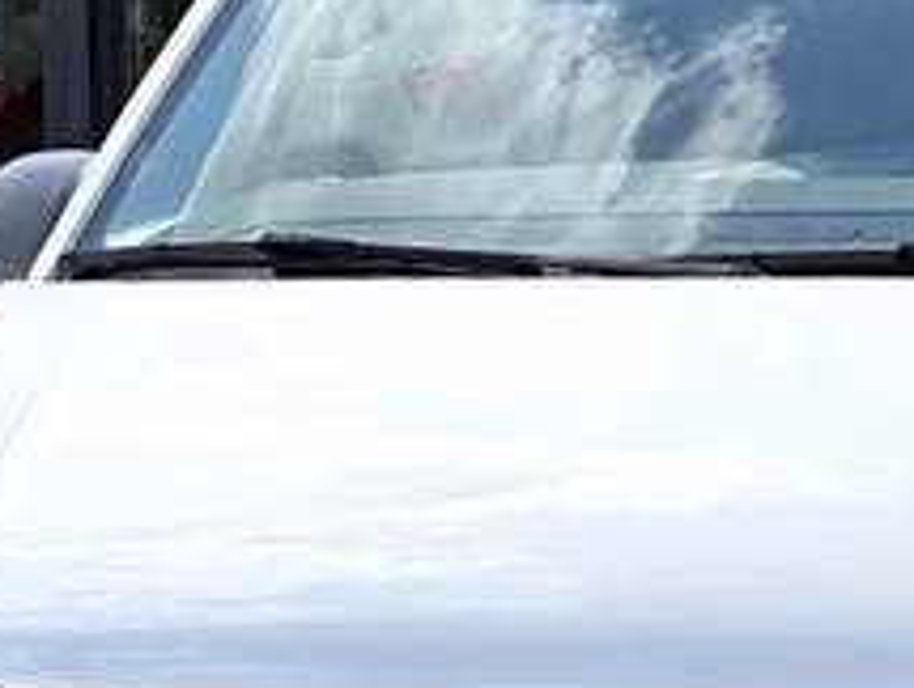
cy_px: 646
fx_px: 7564
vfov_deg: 5.2
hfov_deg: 6.9
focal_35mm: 286
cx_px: 1195
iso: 32
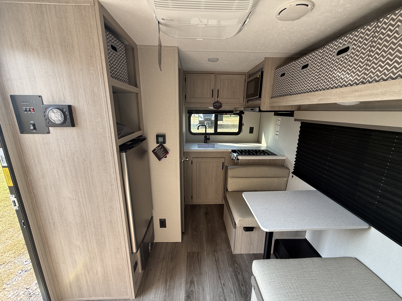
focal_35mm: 14
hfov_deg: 102.1
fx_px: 163
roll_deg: -0.9
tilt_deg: -14.3
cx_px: 201
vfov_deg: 85.7
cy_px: 150
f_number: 2.2
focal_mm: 2.22
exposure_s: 1/99
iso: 64
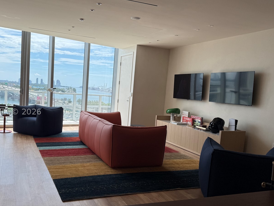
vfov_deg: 44.1
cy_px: 112
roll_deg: -4.4
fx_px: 253
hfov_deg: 56.4
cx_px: 111
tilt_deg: -5.3
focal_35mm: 32
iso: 80
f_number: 1.78
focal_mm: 6.76
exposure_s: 1/1018
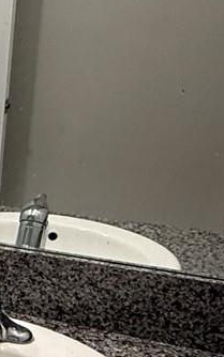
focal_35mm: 71
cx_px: -270
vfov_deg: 28.7
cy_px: 253
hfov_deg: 14.2
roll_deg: +4.3
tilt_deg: -22.9
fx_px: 693
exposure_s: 1/120
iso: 200
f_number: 2.2
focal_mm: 2.22
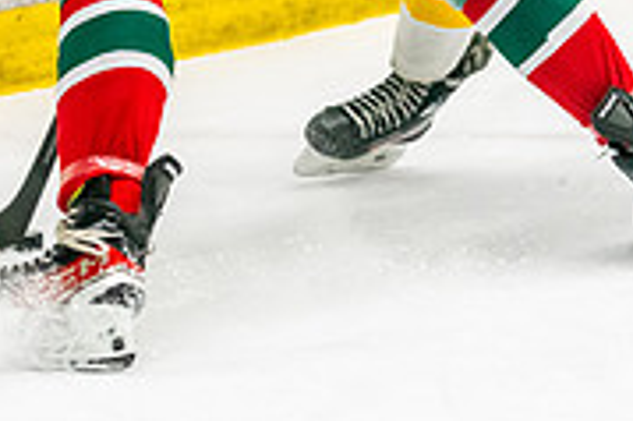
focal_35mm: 360
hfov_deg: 5.7
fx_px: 6324
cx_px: 556
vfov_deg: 3.8
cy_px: -171
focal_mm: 100
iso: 4000
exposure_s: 1/800
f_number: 2.8
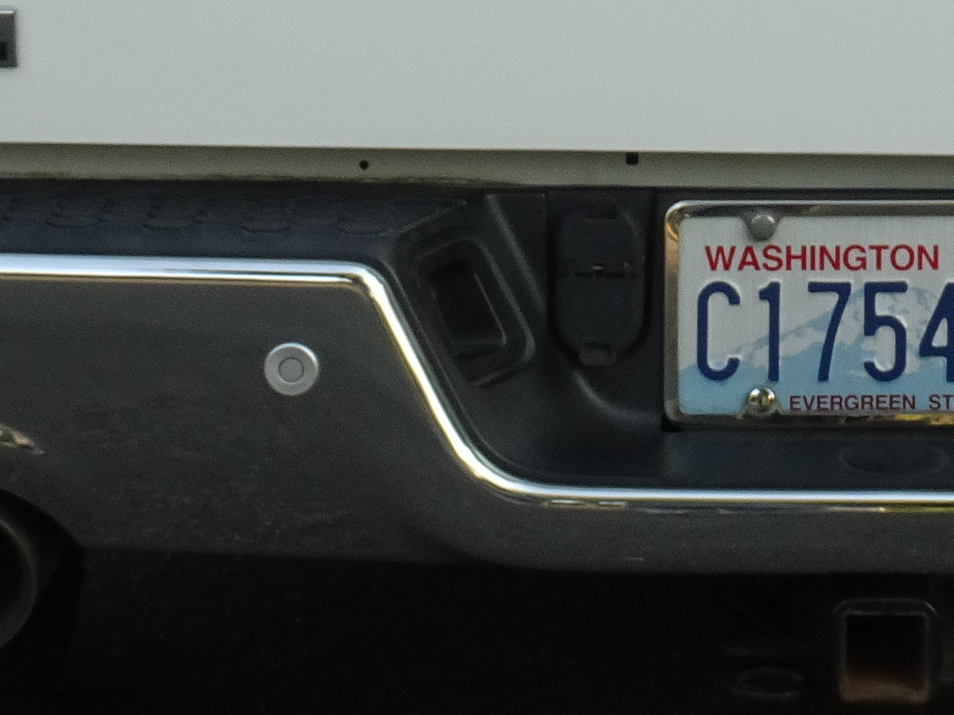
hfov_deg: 11.9
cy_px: -253
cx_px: 879
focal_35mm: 165
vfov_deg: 8.8
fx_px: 4547
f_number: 4.5
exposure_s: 1/50
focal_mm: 8.18
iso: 125
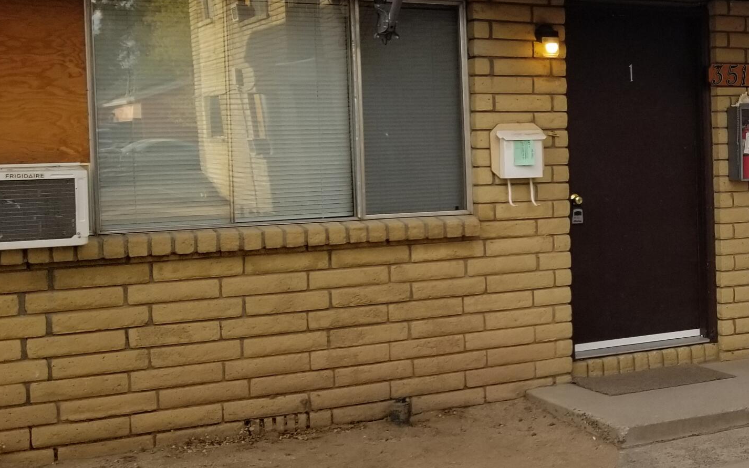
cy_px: 185
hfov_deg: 31.8
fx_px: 1184
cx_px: 782
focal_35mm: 58
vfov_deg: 22.3
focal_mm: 4.3
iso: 50
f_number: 1.7
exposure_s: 1/656
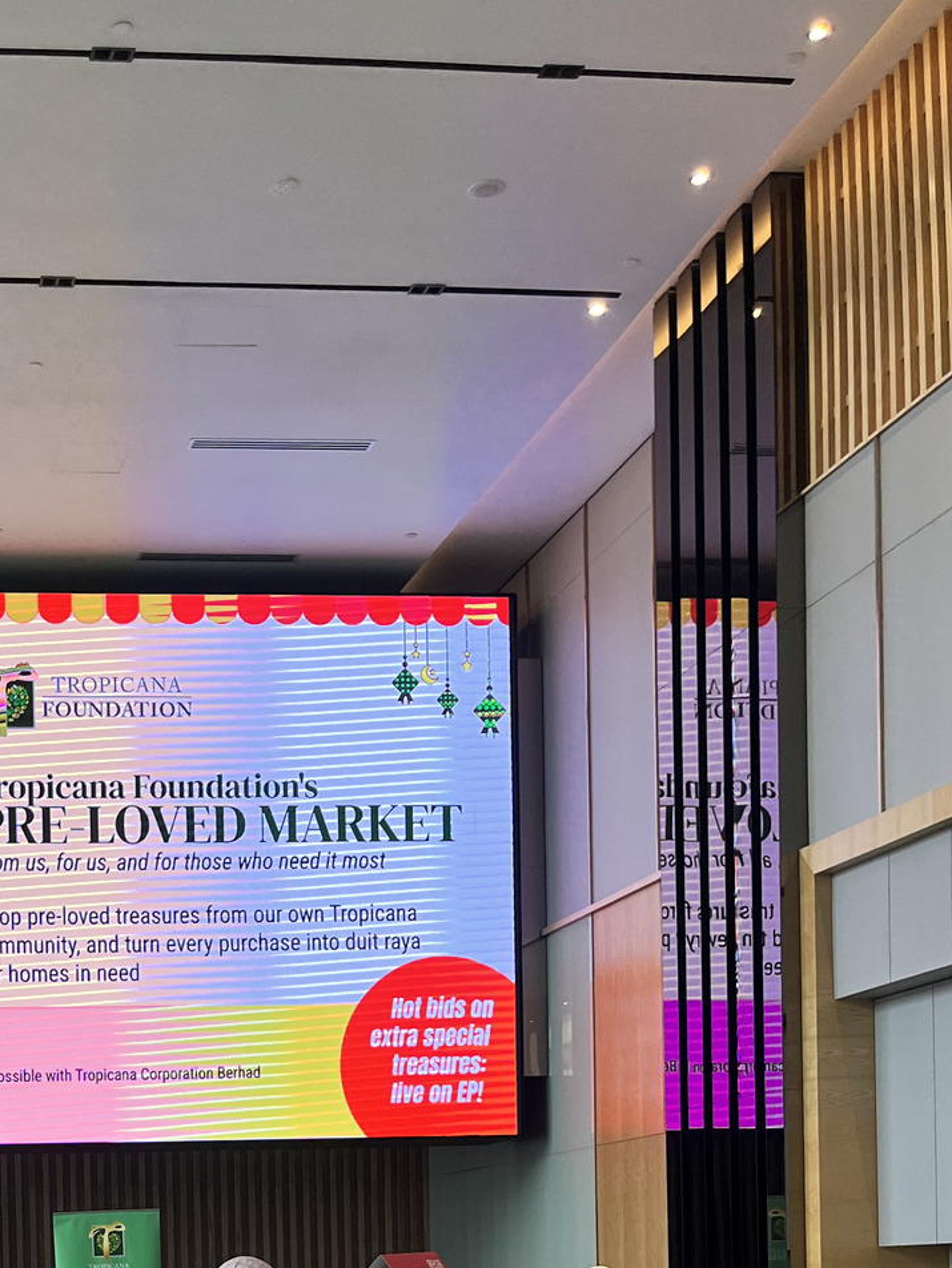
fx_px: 2016
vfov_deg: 32.0
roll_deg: +1.8
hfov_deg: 25.4
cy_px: 1292
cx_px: 35
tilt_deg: -1.0
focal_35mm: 55
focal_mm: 5.1
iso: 50
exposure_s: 1/240
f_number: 1.6
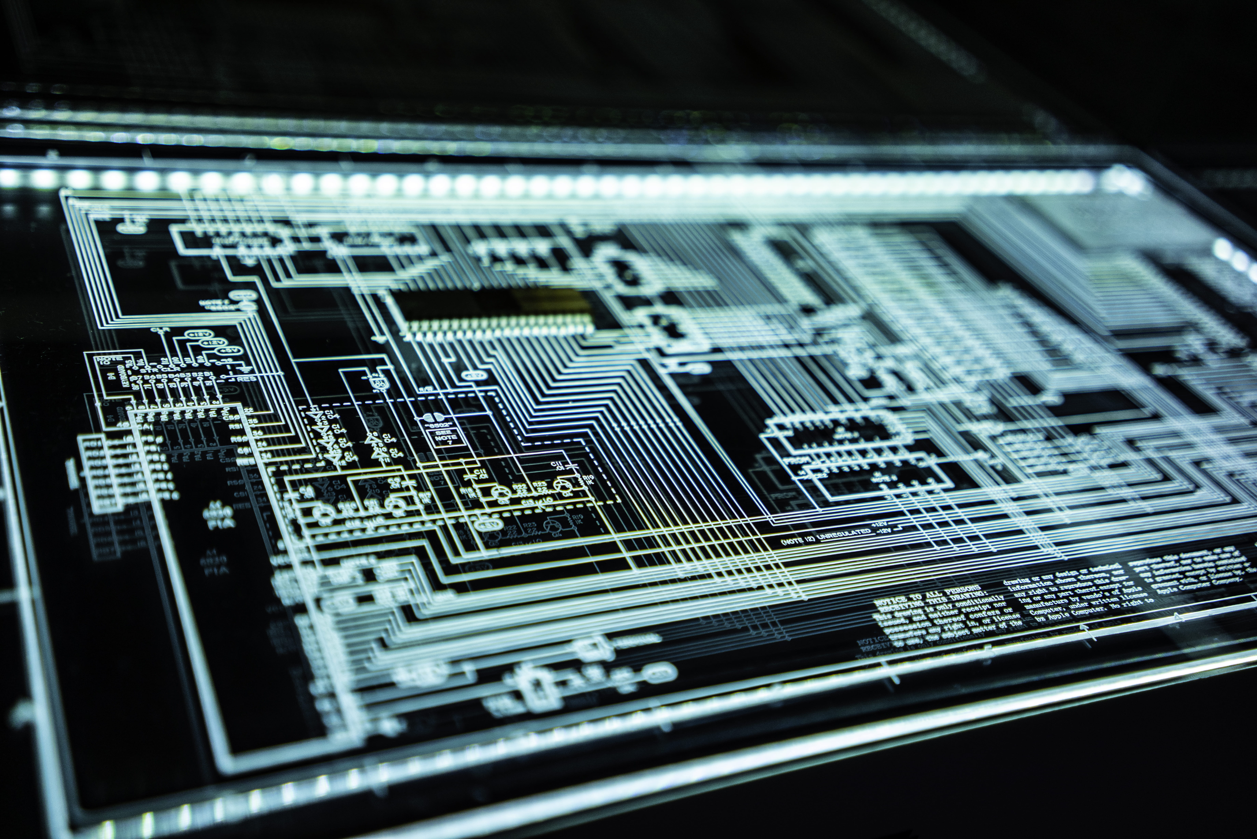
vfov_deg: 37.9
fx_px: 1222
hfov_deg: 54.4
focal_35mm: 35
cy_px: 420
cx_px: 628
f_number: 2.8
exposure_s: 1/1000
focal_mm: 35
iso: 800
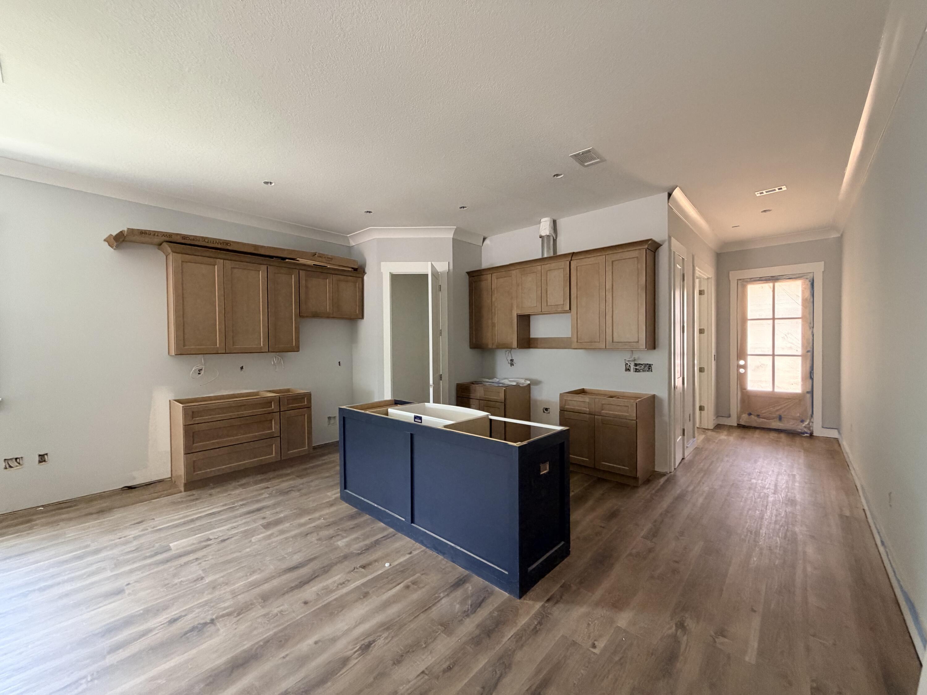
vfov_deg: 85.7
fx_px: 375
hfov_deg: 102.1
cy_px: 348
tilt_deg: -2.2
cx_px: 464
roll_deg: +0.5
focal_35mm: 14
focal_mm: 2.22
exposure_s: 1/74
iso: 320
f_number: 2.2
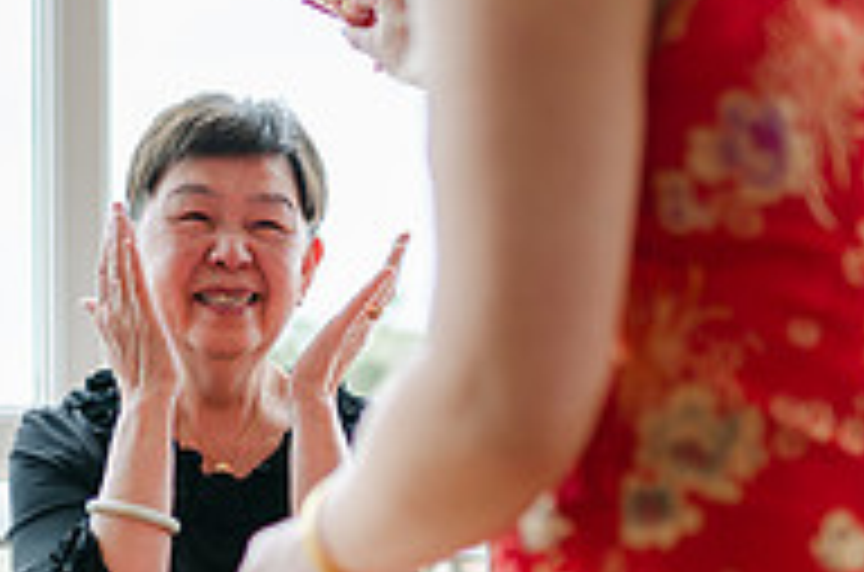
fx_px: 2538
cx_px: 166
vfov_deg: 12.8
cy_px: 329
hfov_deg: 19.1
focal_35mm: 106
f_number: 1.4
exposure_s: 1/1000
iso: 100
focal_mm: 35
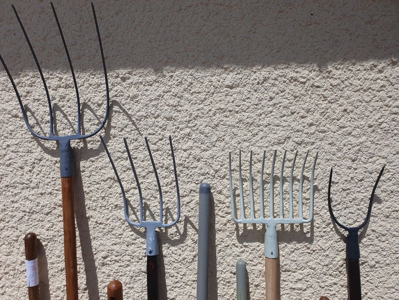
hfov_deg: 67.3
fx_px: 300
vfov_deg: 53.1
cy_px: 150
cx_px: 200
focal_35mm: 26
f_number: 2.4
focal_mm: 4.32
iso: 50
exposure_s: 1/4480
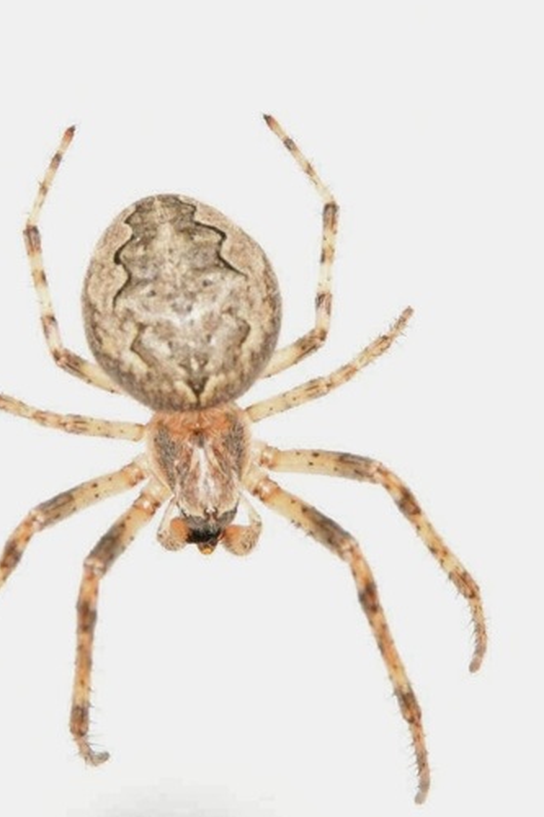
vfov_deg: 10.2
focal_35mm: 202
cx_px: 207
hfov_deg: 6.8
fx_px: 4573
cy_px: 371
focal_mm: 105
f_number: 25
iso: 250
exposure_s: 1/60
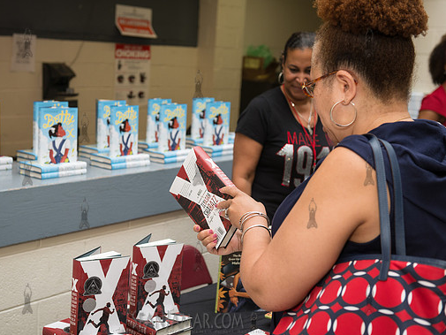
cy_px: 170
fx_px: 683
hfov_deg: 36.1
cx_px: 198
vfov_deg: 27.5
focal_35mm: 53
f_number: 4
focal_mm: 48
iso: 640
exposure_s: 1/500
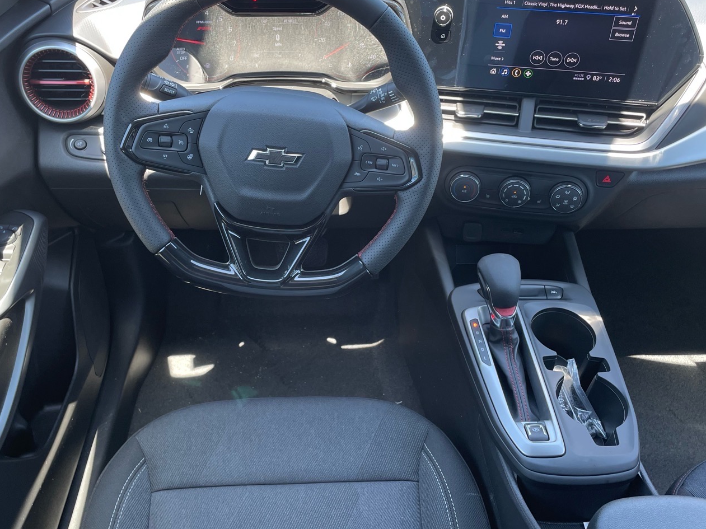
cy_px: 247
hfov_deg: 55.3
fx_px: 673
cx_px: 330
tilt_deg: -37.8
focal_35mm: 33
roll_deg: +0.4
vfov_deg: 42.9
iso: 80
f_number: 1.6
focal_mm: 4.2
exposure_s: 1/121
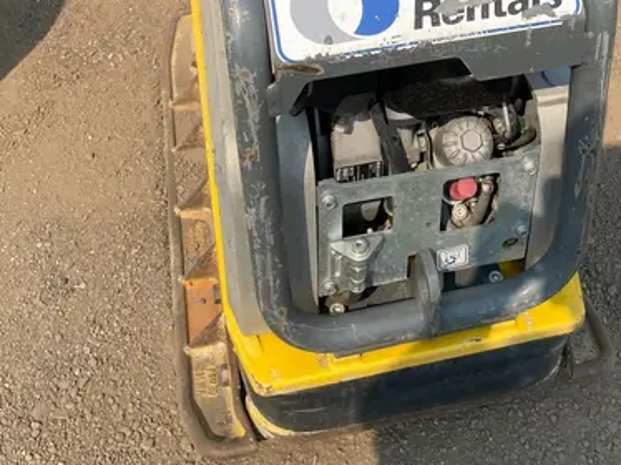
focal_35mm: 51
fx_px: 914
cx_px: 367
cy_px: -110
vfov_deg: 25.3
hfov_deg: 37.4
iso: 32
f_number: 1.6
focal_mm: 4.2
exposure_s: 1/2959
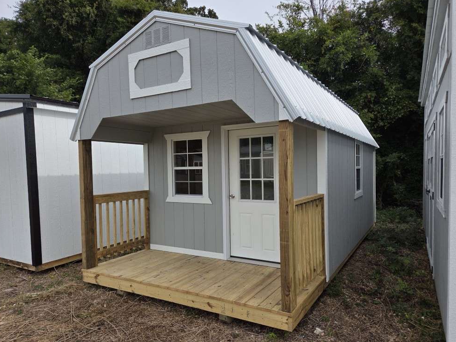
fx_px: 316
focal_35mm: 24
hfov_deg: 71.6
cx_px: 232
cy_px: 177
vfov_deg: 56.8
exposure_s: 1/4365
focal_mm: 5.4
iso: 80
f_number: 1.8
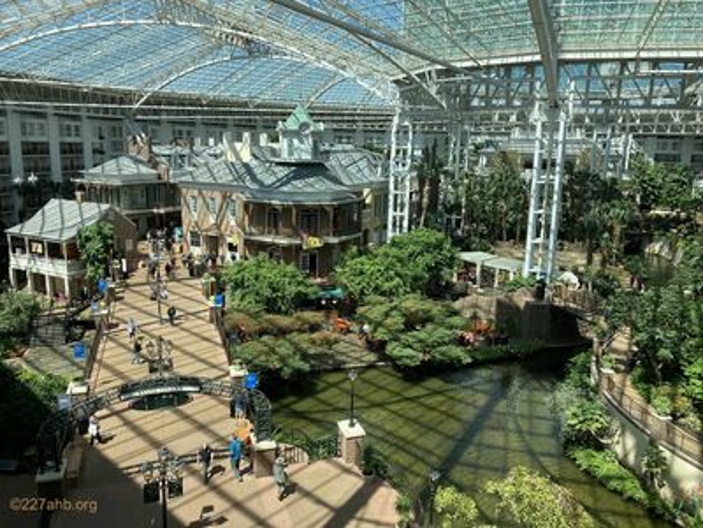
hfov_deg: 63.4
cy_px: 264
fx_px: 569
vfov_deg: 49.7
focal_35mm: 28
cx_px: 352
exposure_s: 1/725
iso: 20
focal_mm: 3.99
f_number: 1.8
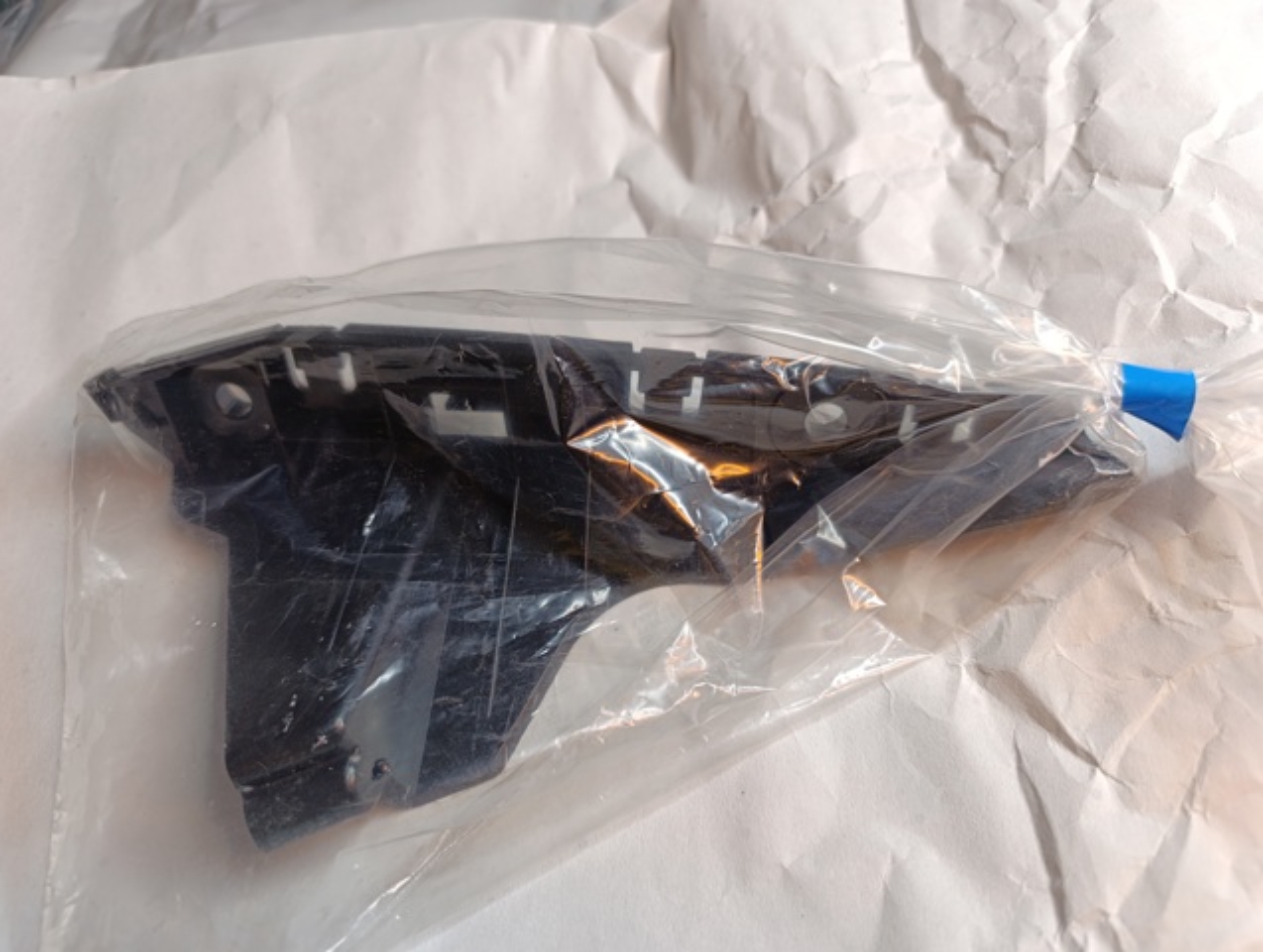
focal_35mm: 23
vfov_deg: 59.0
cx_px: 632
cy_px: 476
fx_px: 841
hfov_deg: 73.8
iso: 250
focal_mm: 6.14
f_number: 1.6
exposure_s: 1/120
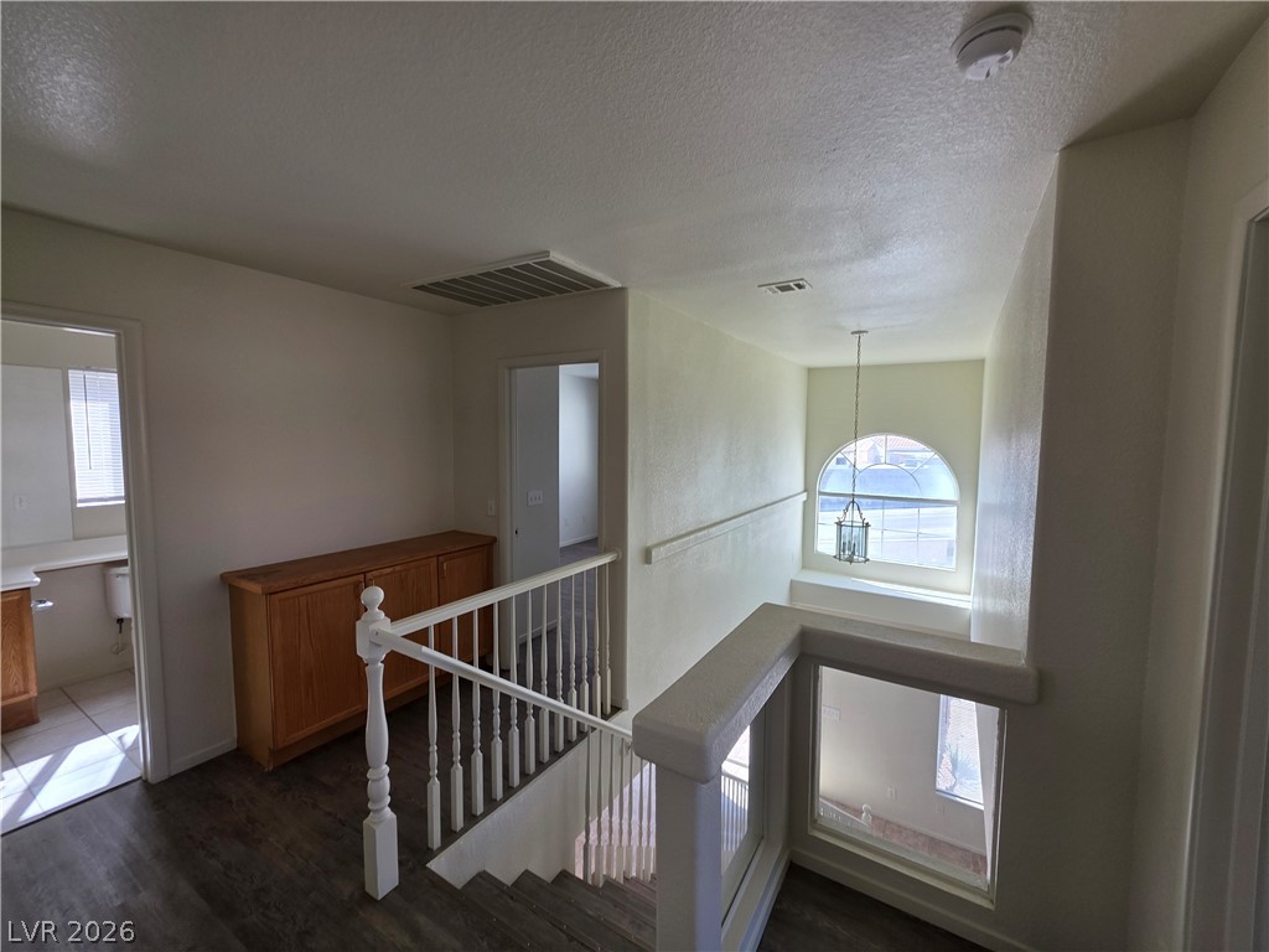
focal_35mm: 13
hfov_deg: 106.2
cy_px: 476
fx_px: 477
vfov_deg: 89.9
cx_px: 634
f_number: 1.9
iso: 32
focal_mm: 2.2
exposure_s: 1/120
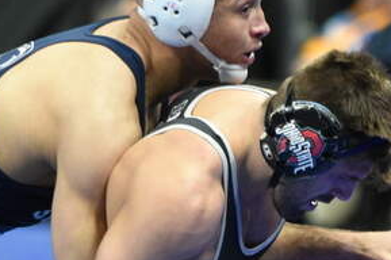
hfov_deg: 1.7
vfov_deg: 1.1
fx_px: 13528
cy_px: 286
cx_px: 123
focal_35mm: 1247
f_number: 2.8
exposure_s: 1/320
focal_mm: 200
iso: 1250
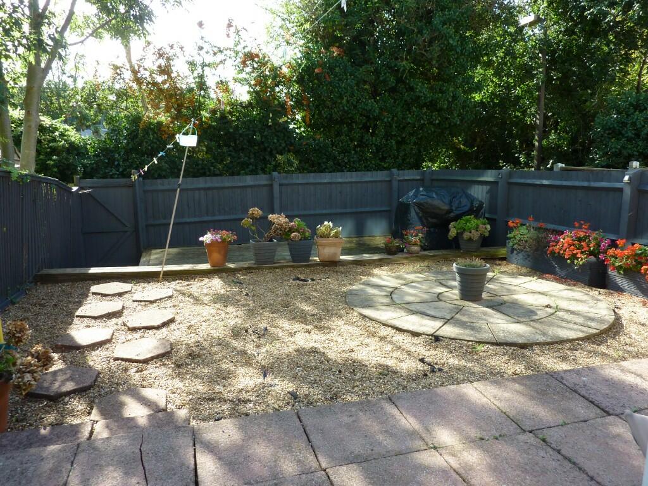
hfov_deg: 69.4
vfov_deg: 54.9
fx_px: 468
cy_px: 243
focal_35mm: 25
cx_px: 324
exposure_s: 1/125
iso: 80
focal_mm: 4.1
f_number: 3.5
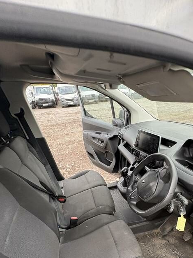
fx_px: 149
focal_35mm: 20
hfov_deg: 64.7
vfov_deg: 77.5
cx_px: 124
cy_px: 184
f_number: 2.2
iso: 100
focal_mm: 2.22
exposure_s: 1/99
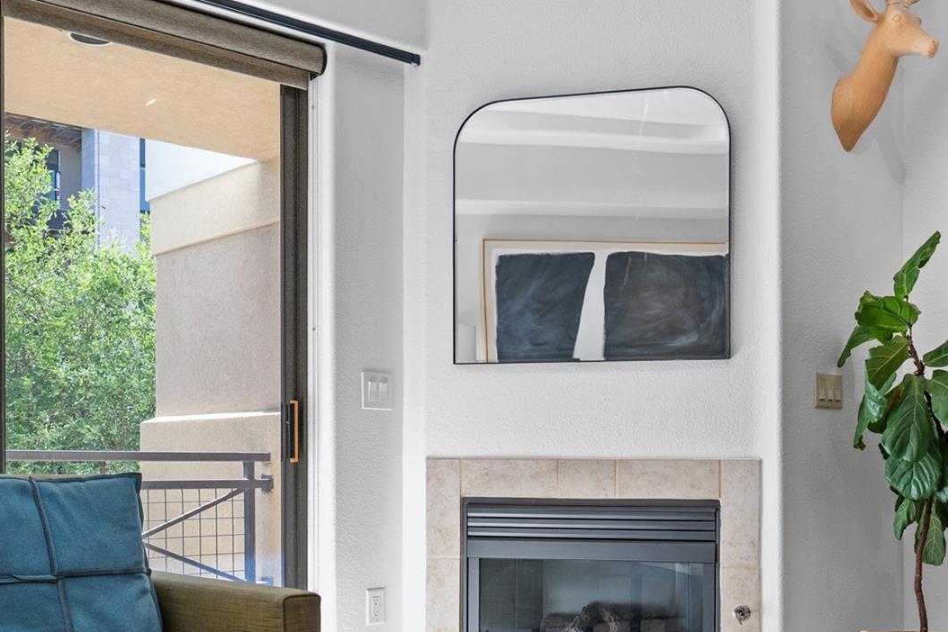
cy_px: 463
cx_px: 517
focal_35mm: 44
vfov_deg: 30.1
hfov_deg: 44.5
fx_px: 1159
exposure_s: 1/50
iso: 1250
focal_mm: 29
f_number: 8
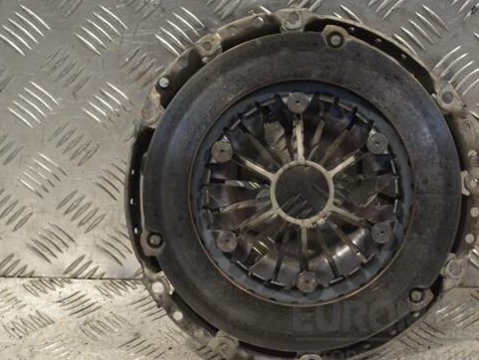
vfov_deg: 17.0
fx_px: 1204
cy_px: 182
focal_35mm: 87
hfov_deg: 22.5
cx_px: 274
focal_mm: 48
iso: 3200
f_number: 8
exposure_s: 1/250
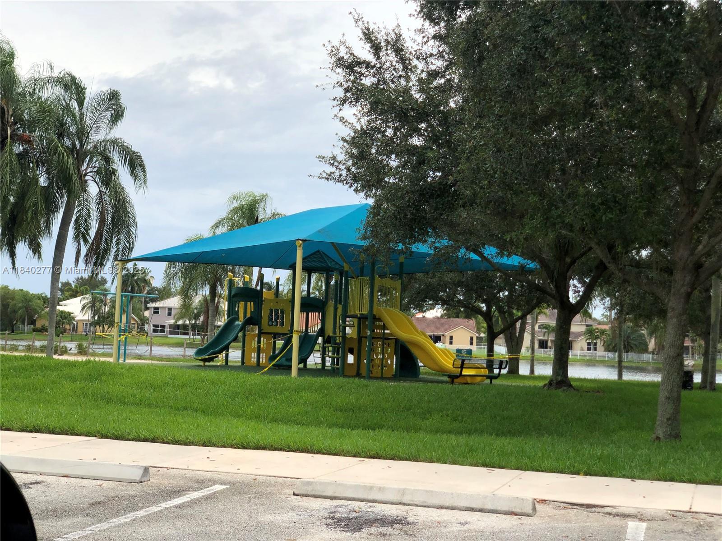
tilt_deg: +2.5
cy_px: 270
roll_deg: -1.5
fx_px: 1085
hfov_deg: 36.8
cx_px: 361
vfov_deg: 28.0
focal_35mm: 52
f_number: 2.4
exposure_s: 1/2315
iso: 16
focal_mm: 6
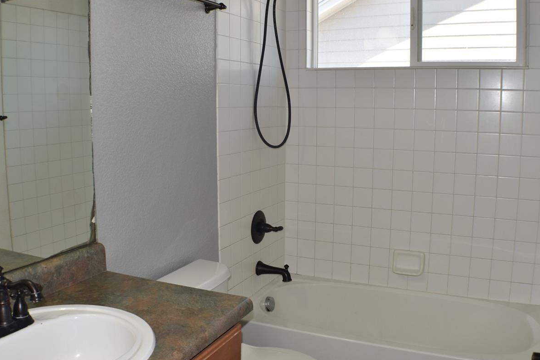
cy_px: 175
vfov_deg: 28.8
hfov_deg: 42.2
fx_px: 700
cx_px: 265
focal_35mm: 47
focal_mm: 23
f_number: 5.6
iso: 180
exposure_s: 1/125
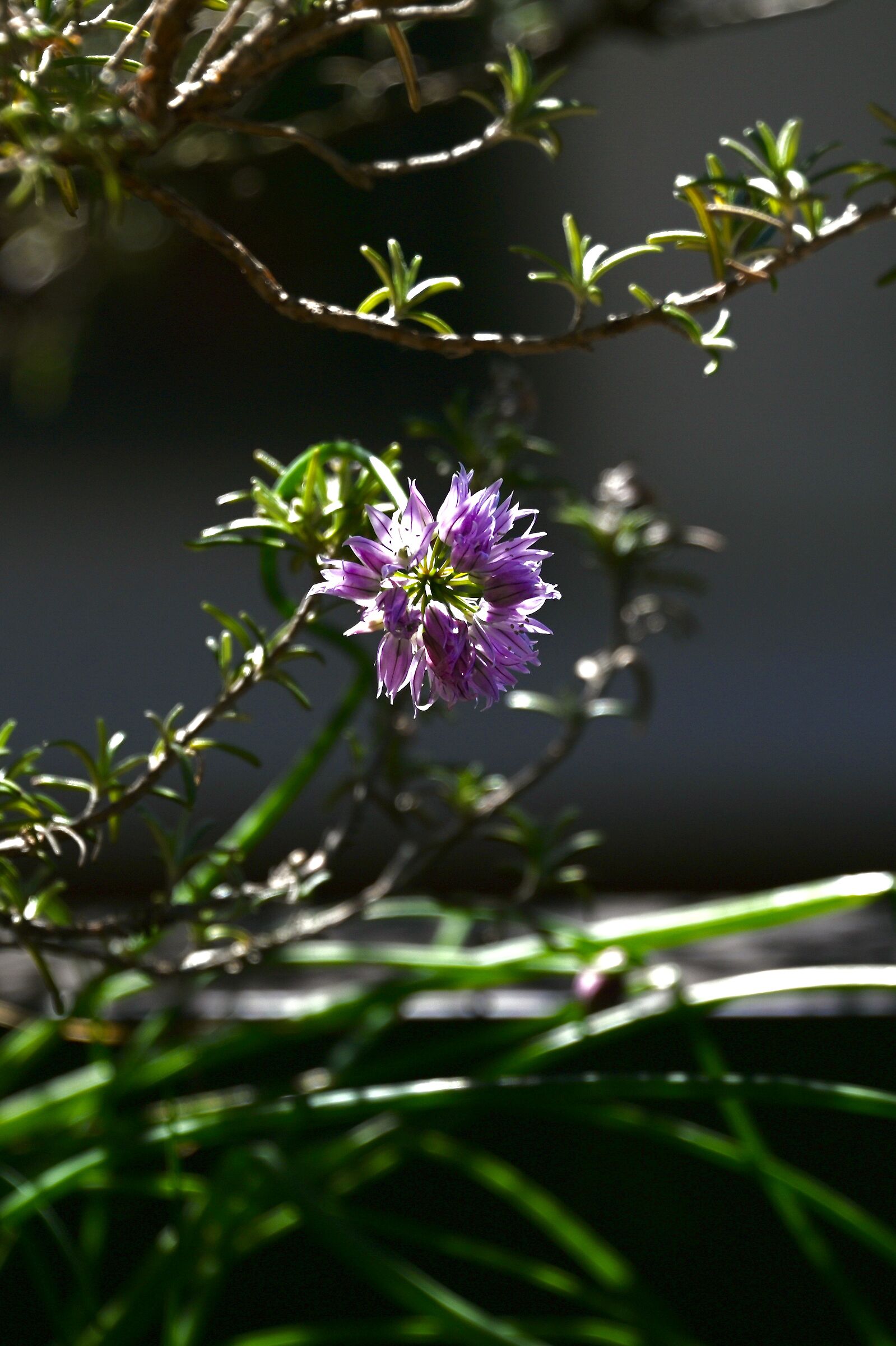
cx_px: 448
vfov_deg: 6.9
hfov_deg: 4.6
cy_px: 673
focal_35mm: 300
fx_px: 11204
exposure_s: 1/640
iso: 100
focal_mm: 300
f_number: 7.1
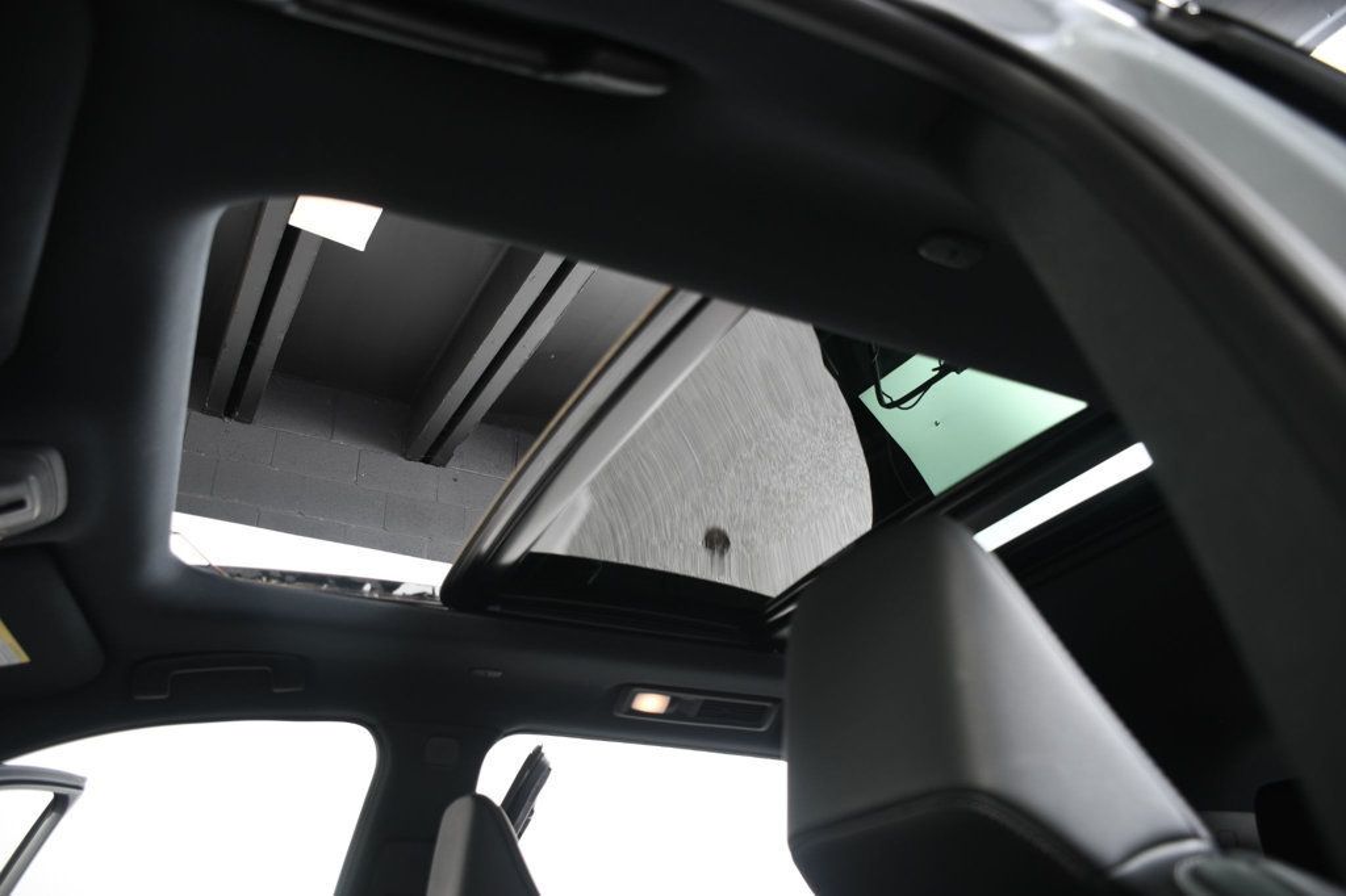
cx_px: 673
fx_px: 1009
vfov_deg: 47.9
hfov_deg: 67.4
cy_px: 448
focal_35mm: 27
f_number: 3.5
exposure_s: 1/160
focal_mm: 18
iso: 100
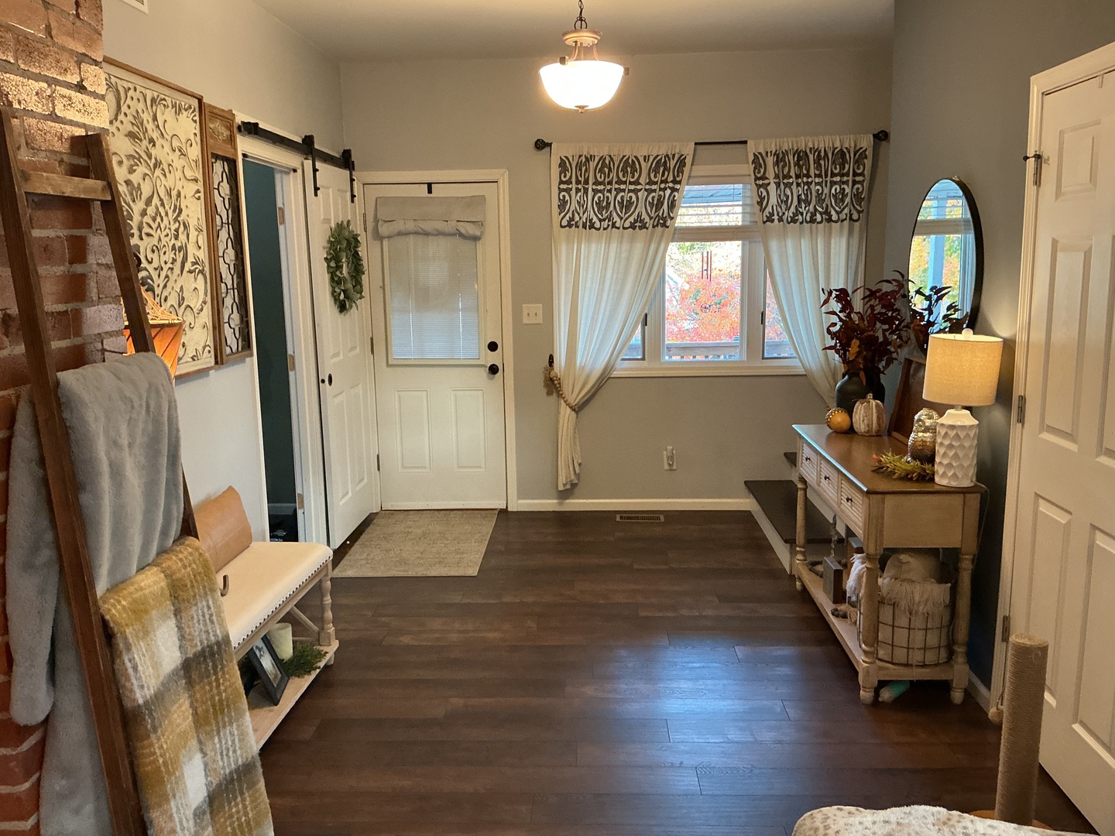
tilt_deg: -9.8
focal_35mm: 29
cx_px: 558
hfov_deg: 61.7
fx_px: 934
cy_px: 418
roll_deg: +1.4
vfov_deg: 48.2
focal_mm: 3
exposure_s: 1/60
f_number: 1.8
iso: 250
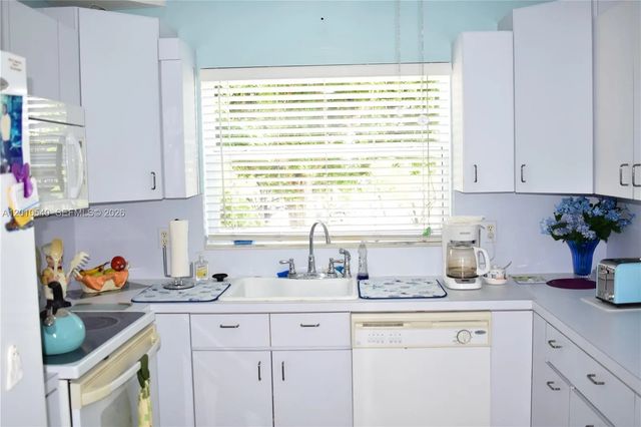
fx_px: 614
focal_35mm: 34
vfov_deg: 38.3
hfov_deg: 55.1
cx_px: 320
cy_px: 214
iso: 220
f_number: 3.8
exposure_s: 1/60
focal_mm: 23
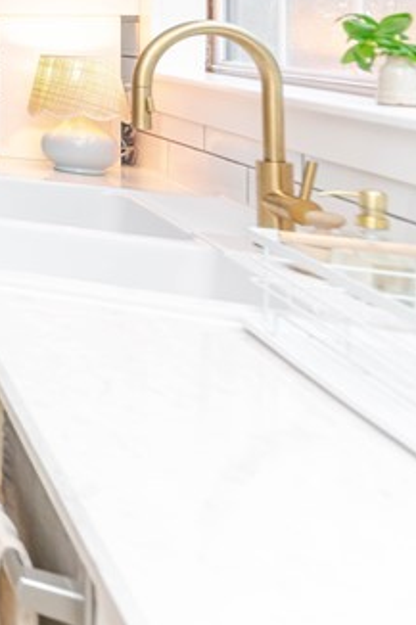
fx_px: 694
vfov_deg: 44.2
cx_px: -606
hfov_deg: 14.7
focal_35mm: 40
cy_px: 63
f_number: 4
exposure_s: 1/100
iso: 400
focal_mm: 12
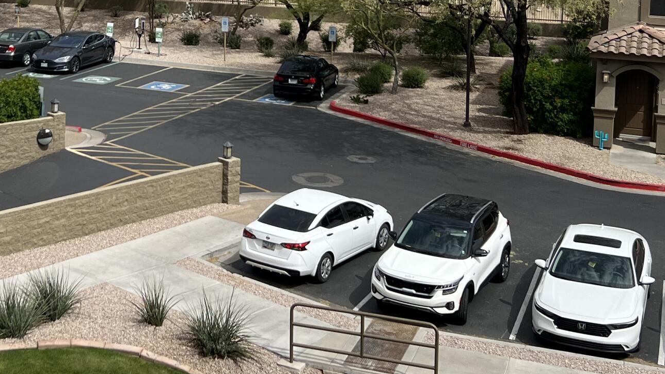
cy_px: -60
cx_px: 146
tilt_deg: -4.2
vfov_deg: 17.5
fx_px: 1164
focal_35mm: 66
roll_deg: -0.9
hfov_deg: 31.2
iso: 50
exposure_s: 1/5882
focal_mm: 5.7
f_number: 1.5
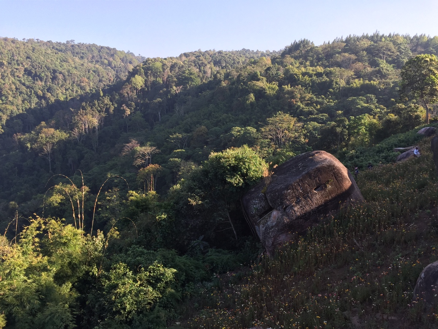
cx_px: 219
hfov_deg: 61.7
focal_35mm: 29
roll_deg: -3.0
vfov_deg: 48.2
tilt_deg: -10.4
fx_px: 367
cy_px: 164
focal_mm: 4.15
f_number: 2.2
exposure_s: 1/520
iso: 32
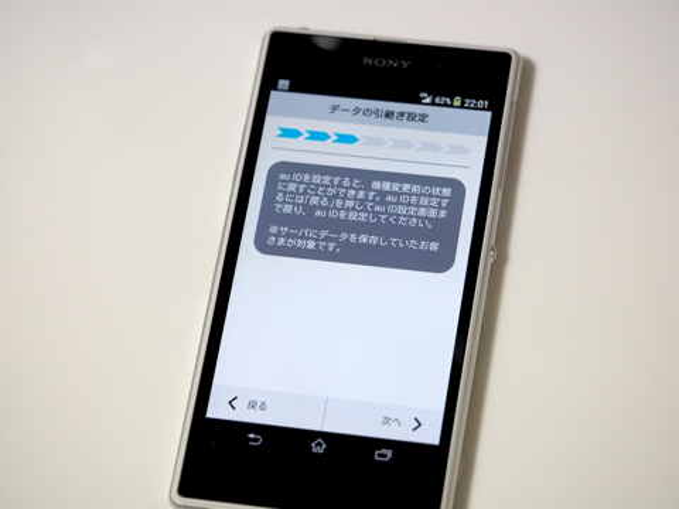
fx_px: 2354
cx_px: 340
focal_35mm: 120
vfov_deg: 12.3
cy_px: 254
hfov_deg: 16.4
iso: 1250
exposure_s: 1/125
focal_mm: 60
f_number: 2.8
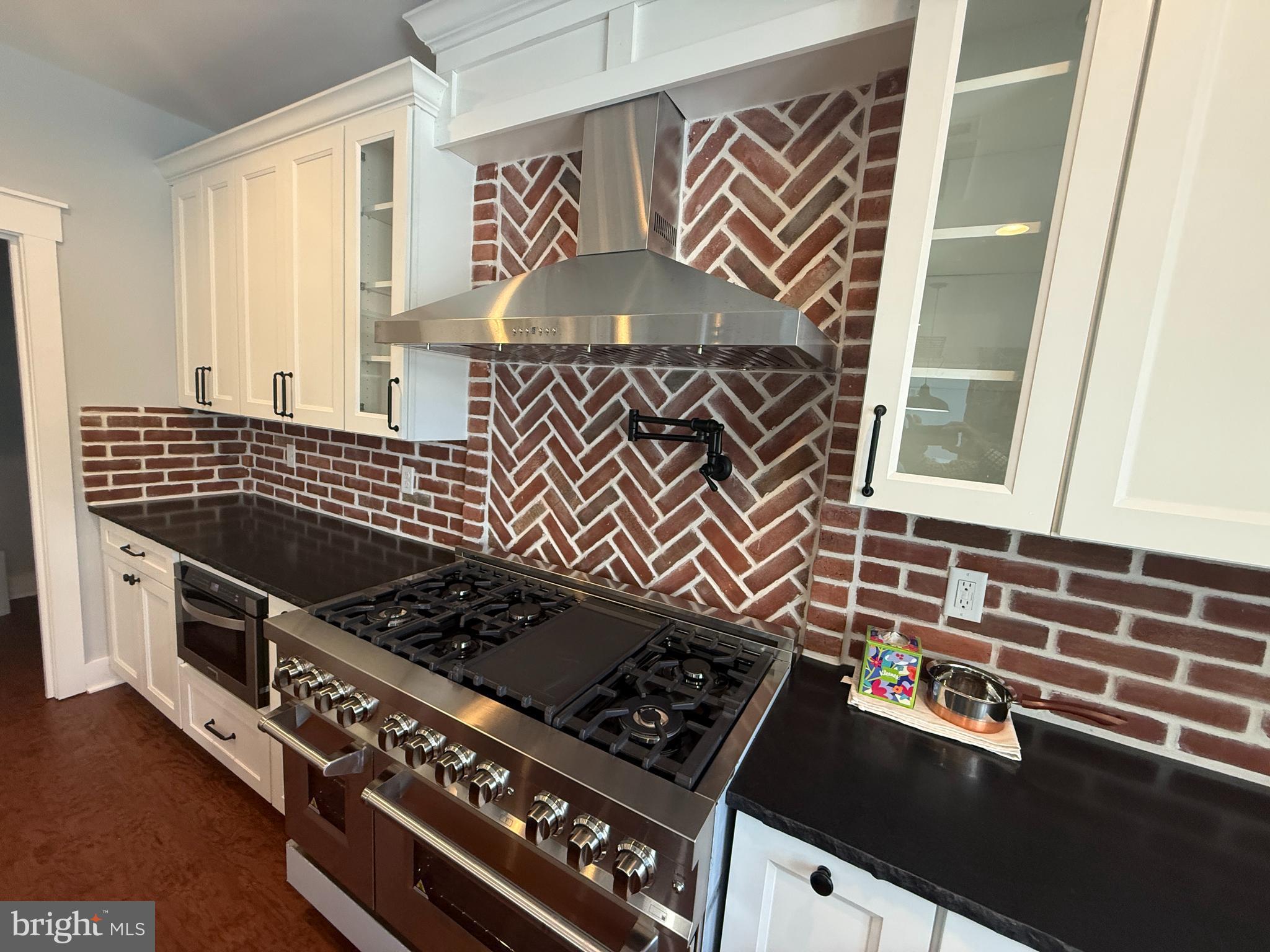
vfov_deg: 85.7
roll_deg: -4.6
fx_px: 514
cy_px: 476
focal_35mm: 14
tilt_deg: -7.5
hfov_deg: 102.1
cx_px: 635
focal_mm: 2.22
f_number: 2.2
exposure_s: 1/60
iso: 320
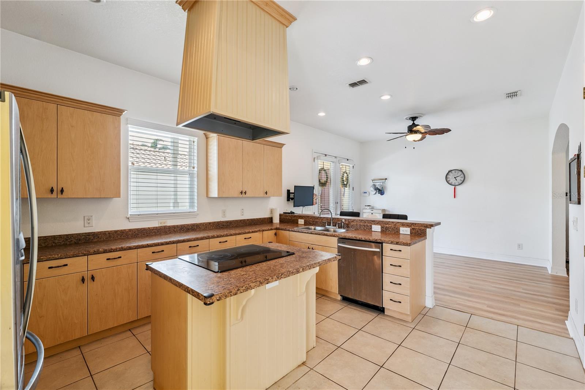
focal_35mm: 15
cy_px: 195
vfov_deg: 77.3
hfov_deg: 100.4
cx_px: 292
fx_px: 244
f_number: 8
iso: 400
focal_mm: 15
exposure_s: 1/15
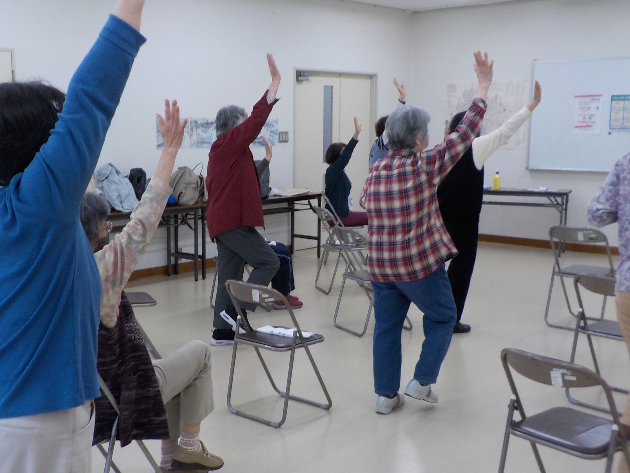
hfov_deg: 42.7
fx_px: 801
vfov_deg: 32.9
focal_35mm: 44
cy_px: 259
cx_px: 254
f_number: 3.3
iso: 125
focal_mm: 4.1
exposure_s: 1/60
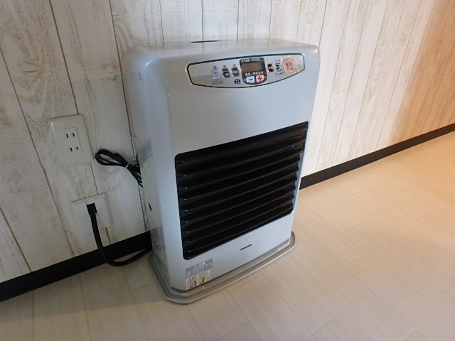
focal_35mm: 21
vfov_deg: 63.4
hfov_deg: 79.0
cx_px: 228
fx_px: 276
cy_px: 170
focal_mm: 3.7
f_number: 3.5
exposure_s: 1/30
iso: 800
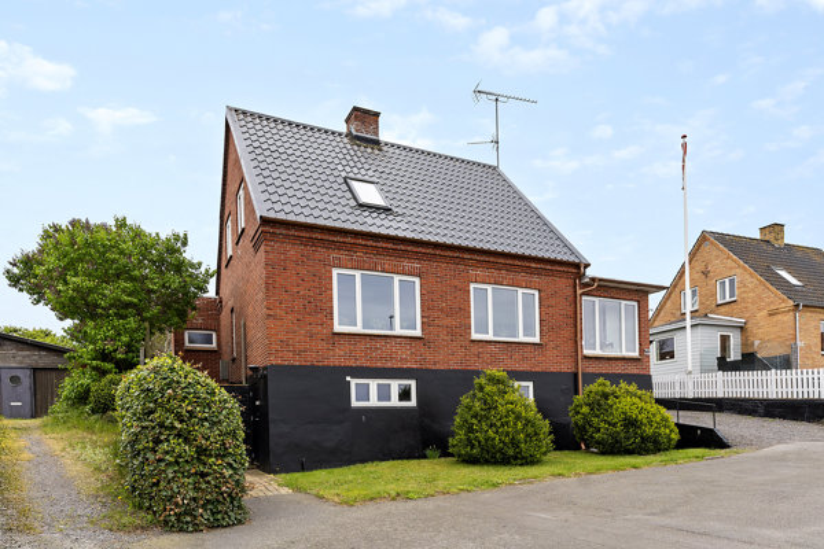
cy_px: 274
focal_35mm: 23
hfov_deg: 77.0
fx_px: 518
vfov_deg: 55.8
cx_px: 412
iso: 200
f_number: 8
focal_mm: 15.1
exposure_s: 1/250
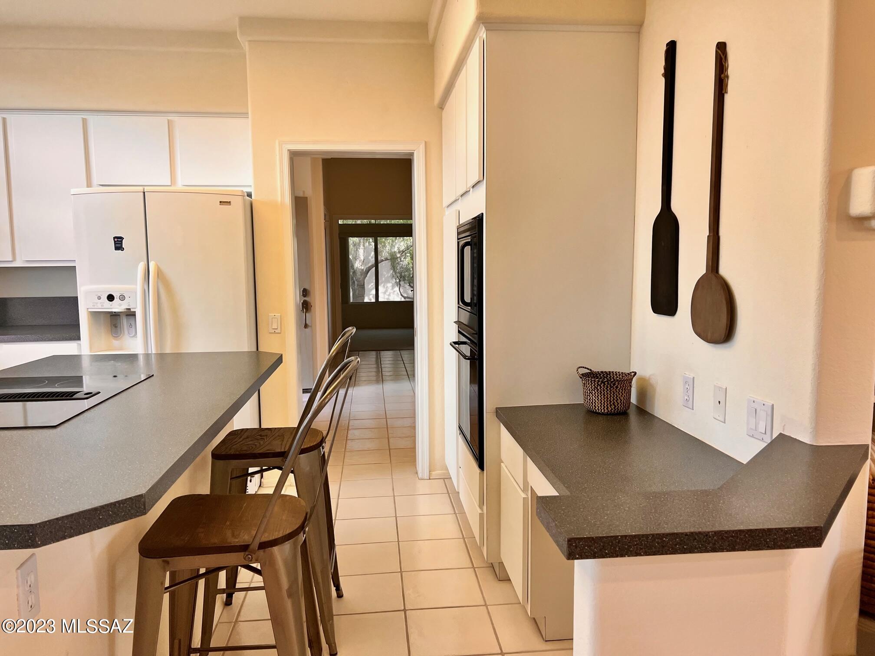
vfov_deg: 53.1
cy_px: 328
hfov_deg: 67.3
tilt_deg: -5.6
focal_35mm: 26
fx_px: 657
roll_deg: +1.3
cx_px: 438
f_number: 1.5
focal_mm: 5.7
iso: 64
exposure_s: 1/120
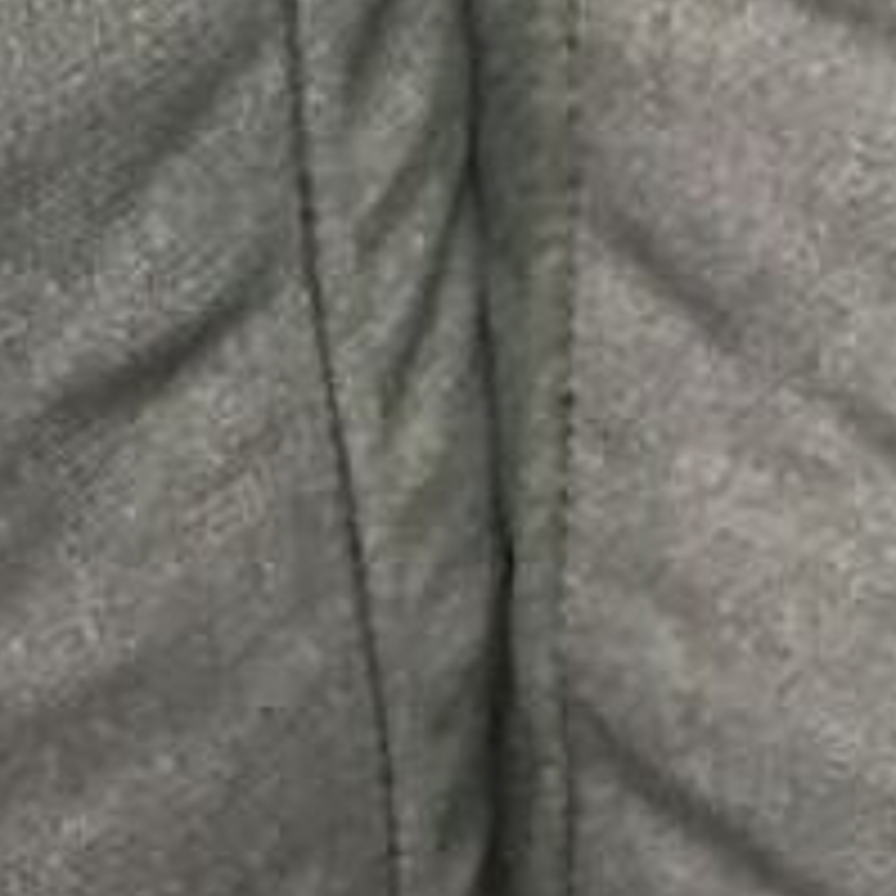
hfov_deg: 9.2
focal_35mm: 172
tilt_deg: -58.0
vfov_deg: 8.5
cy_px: 2699
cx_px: -1216
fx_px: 5037
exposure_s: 1/33
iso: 125
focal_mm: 4.15
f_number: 2.2
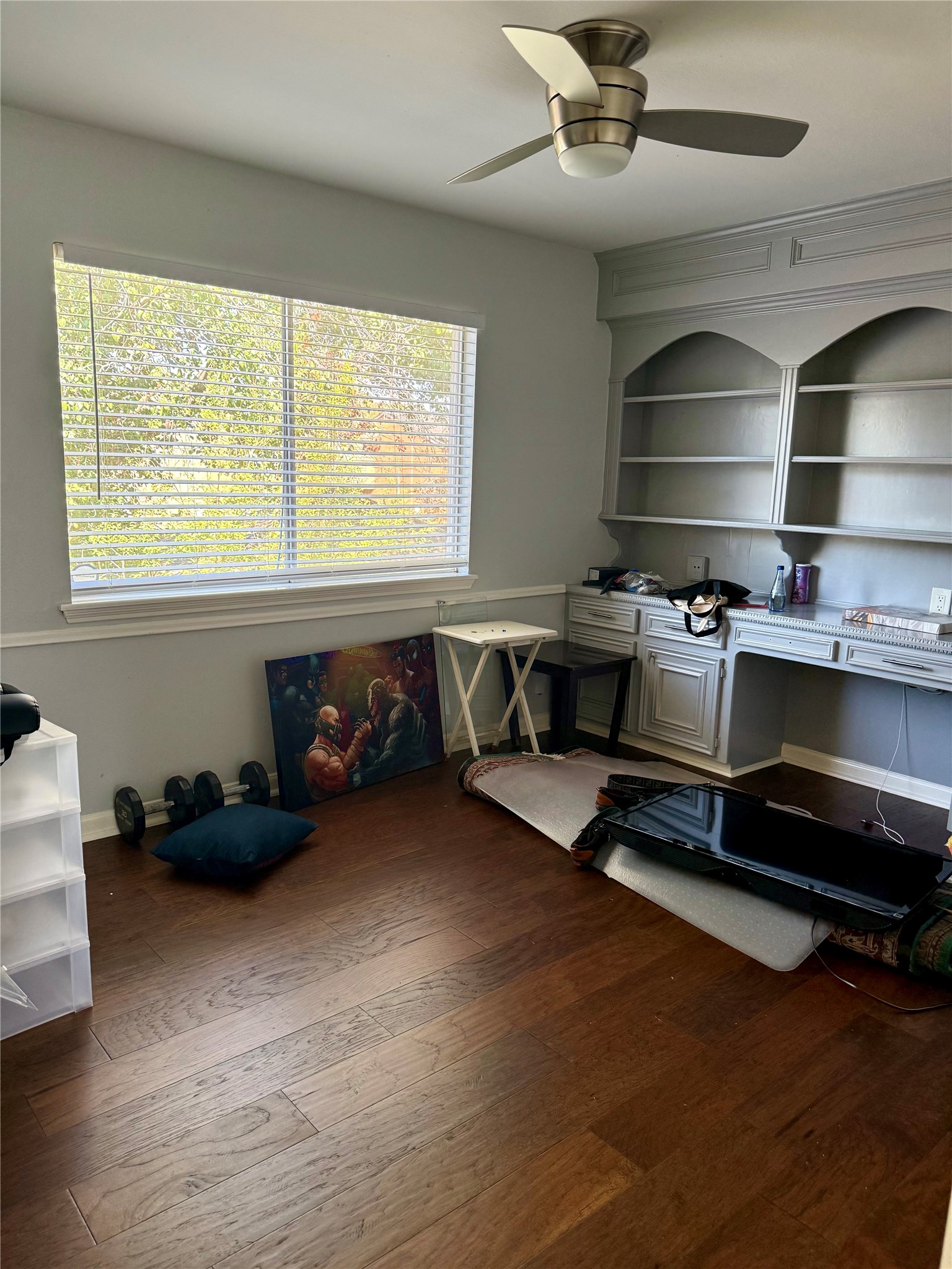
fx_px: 880
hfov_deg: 56.8
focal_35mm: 24
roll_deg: -2.7
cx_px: 476
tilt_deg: -9.2
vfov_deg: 71.6
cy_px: 634
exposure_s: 1/117
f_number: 1.78
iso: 200
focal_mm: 6.76
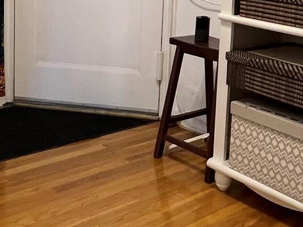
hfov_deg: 32.0
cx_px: 278
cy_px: 26
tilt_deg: -8.2
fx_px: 499
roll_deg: -3.8
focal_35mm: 57
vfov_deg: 24.9
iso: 200
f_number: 1.8
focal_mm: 1.57
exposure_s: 1/60
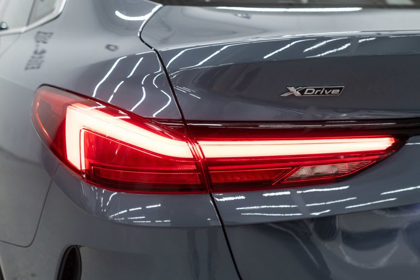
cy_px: 134
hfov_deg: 41.9
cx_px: 223
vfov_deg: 28.6
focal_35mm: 47
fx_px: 548
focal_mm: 28
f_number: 3.2
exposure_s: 1/50
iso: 200
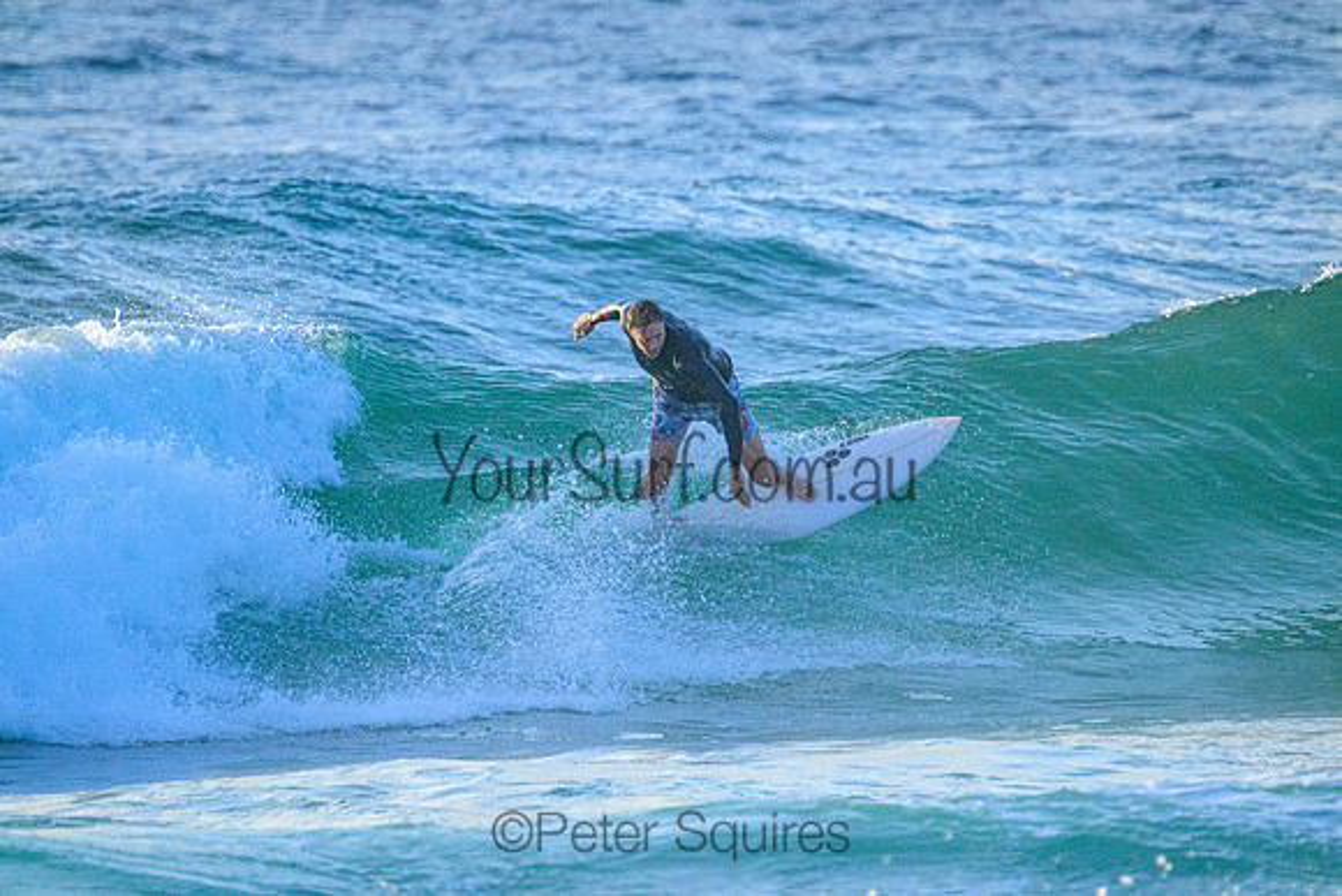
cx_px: 671
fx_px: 29828
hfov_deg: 2.6
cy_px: 448
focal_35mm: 800
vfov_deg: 1.7
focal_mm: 800
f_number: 11
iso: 3600
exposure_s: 1/2000
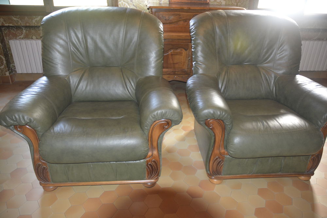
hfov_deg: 67.4
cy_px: 109
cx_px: 164
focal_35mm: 27
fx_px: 245
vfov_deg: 47.9
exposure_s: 1/60
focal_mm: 18
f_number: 3.5
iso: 1400
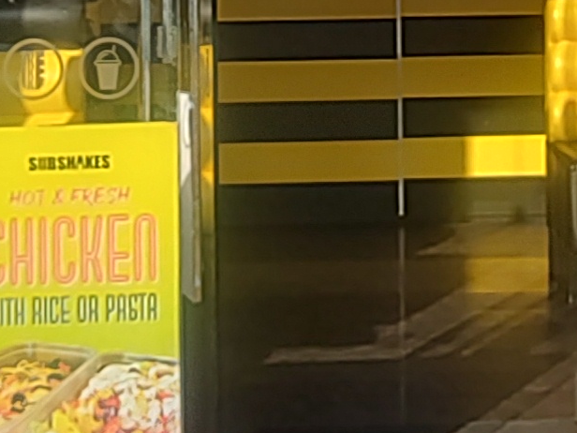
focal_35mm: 153
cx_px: 392
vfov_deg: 9.2
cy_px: -379
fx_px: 2550
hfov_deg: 12.9
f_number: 1.8
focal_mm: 5.56
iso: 100
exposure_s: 1/1122
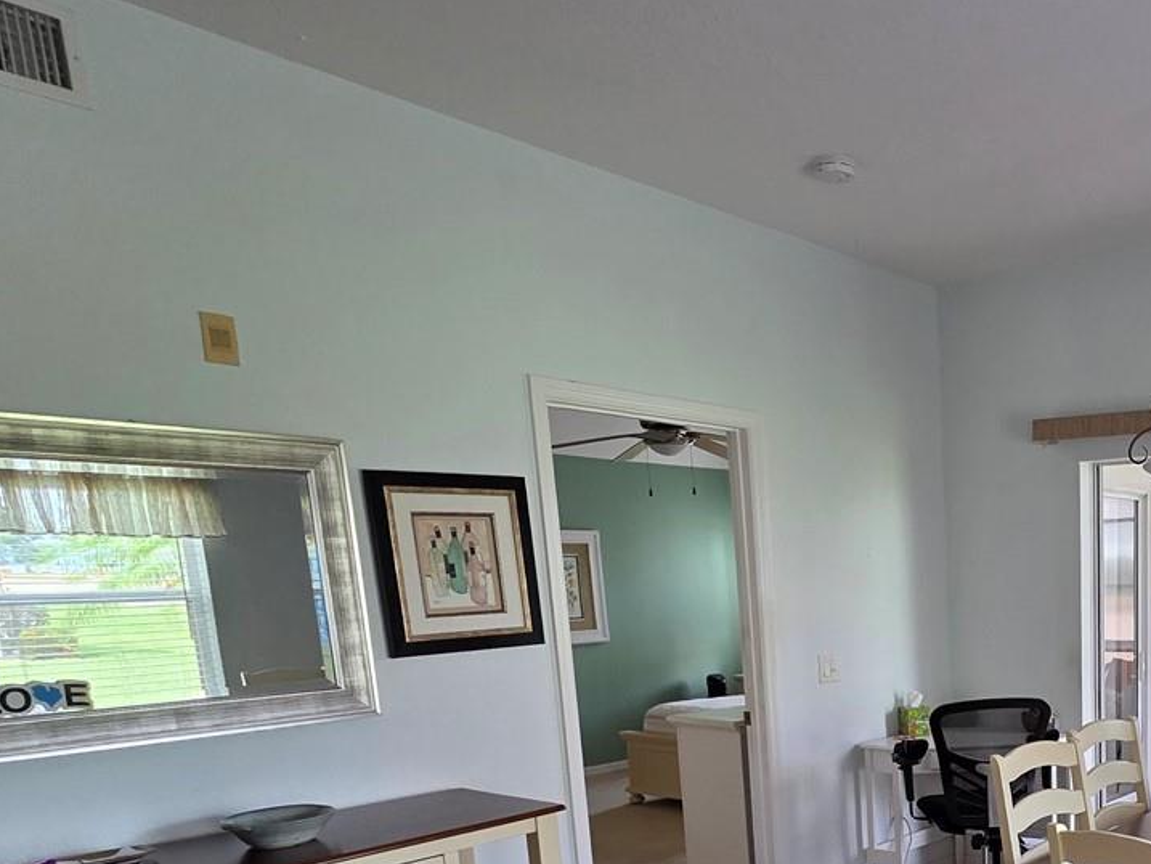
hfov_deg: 53.5
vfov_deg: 44.5
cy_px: 753
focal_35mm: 29
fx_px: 964
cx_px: 1047
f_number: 1.9
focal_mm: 2.2
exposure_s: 1/120
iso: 160
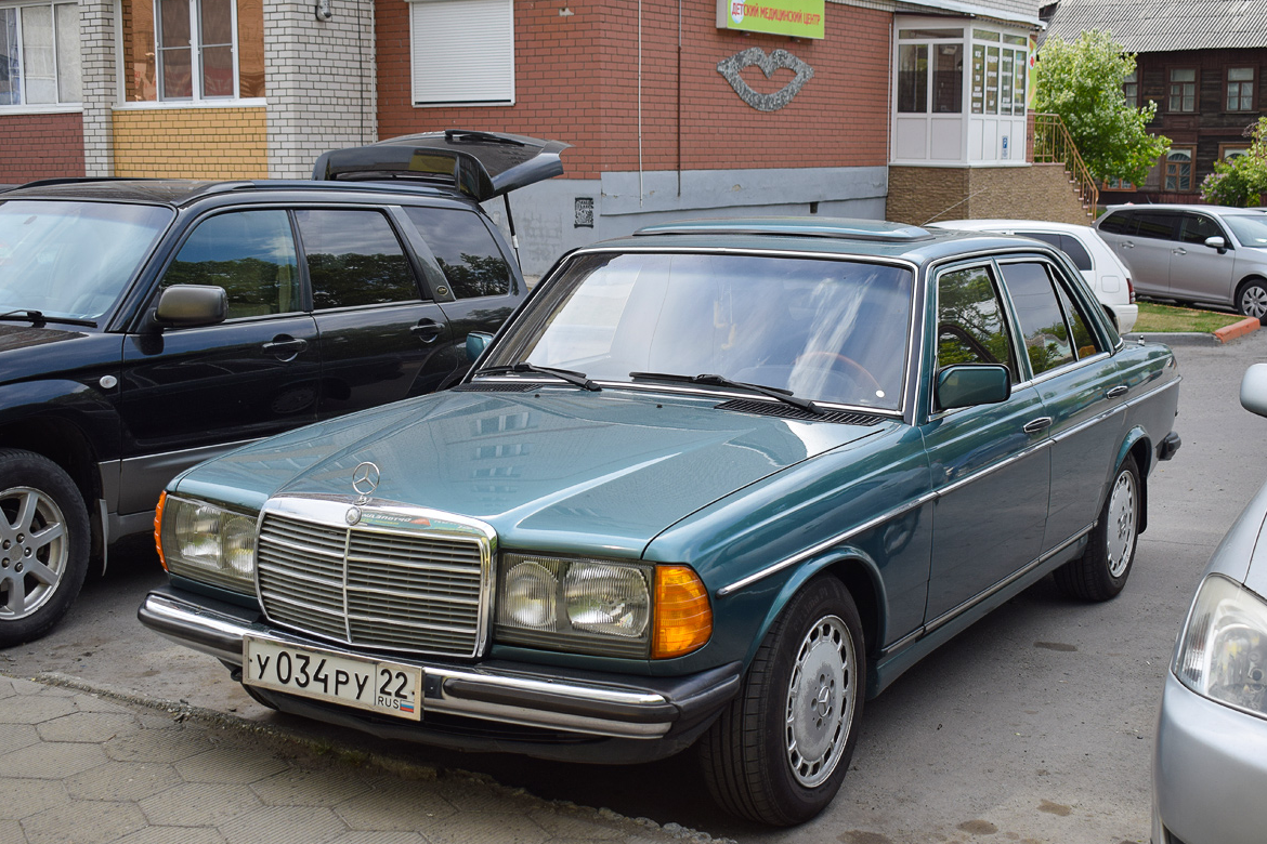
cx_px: 645
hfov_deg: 48.5
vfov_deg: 33.4
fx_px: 1408
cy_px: 426
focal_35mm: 40
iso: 200
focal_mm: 26
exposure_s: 1/800
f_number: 5
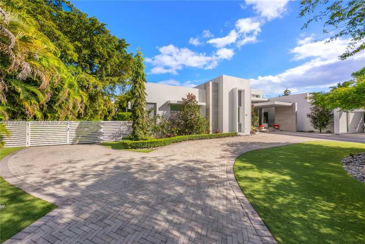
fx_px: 122
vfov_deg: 90.1
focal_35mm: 12
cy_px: 122
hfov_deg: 112.6
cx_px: 182
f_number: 8
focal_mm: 12
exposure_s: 1/400
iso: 200
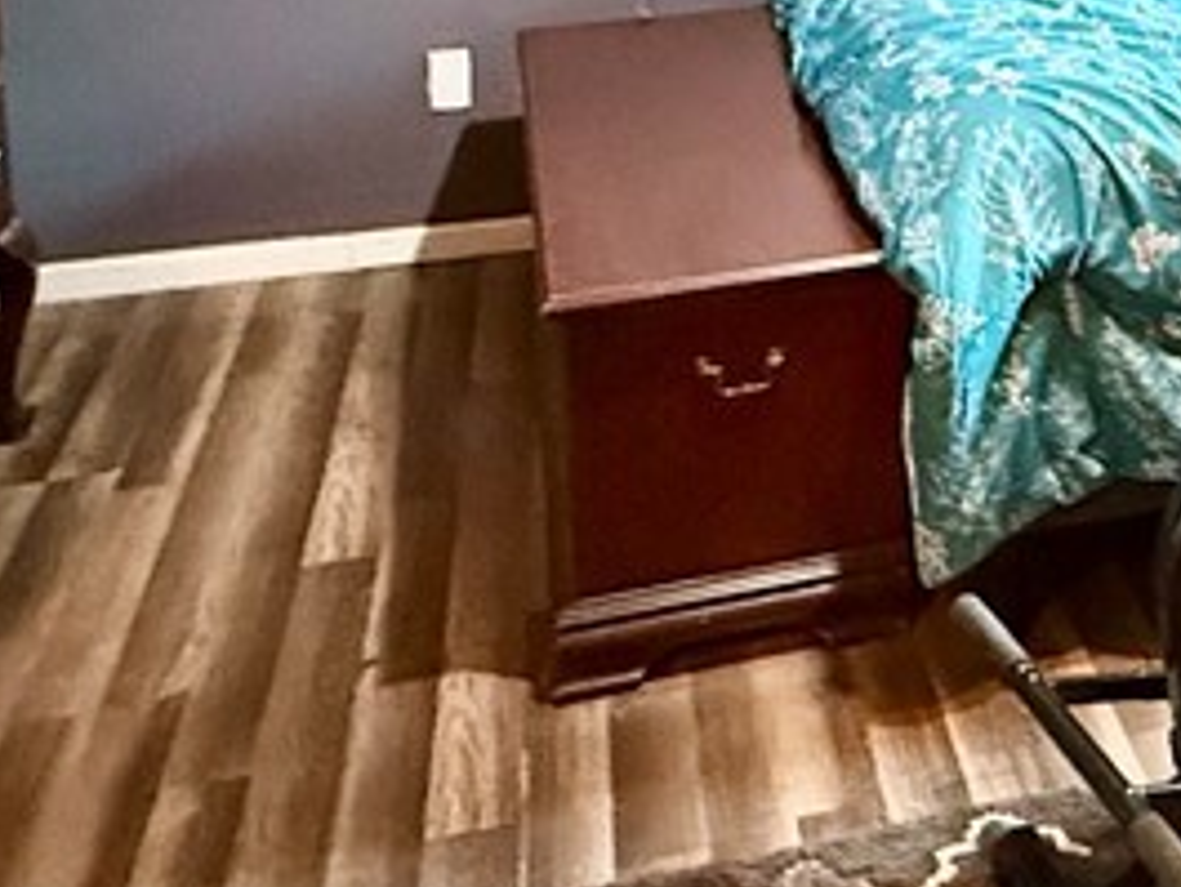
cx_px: 1199
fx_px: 1843
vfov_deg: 24.2
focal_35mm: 54
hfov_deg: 32.5
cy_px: -223
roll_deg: -0.9
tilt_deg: -7.8
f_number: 2.2
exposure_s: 1/60
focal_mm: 2.22
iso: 1000
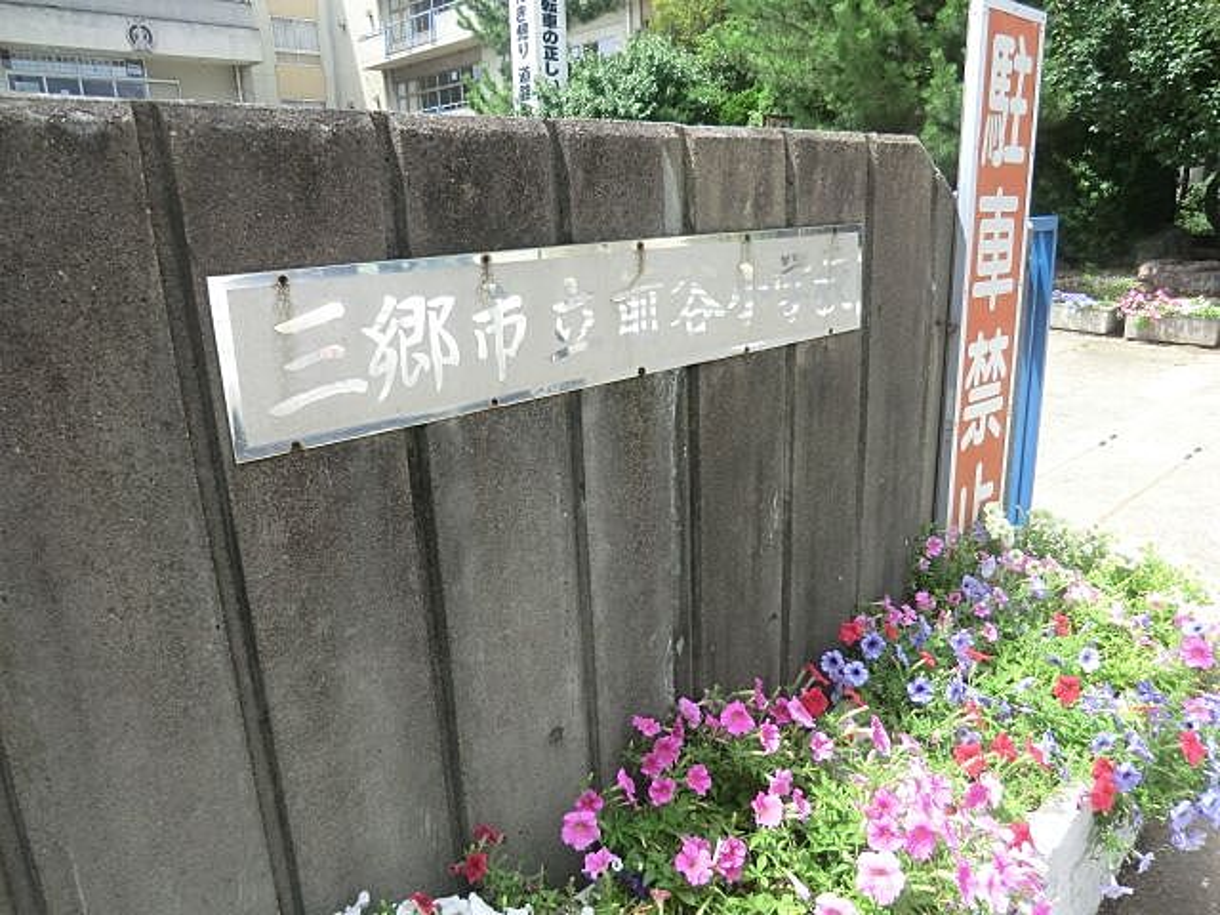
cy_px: 458
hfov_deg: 71.6
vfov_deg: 56.8
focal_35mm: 24
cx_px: 610
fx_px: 846
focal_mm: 4.3
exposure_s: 1/400
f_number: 3.2
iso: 80
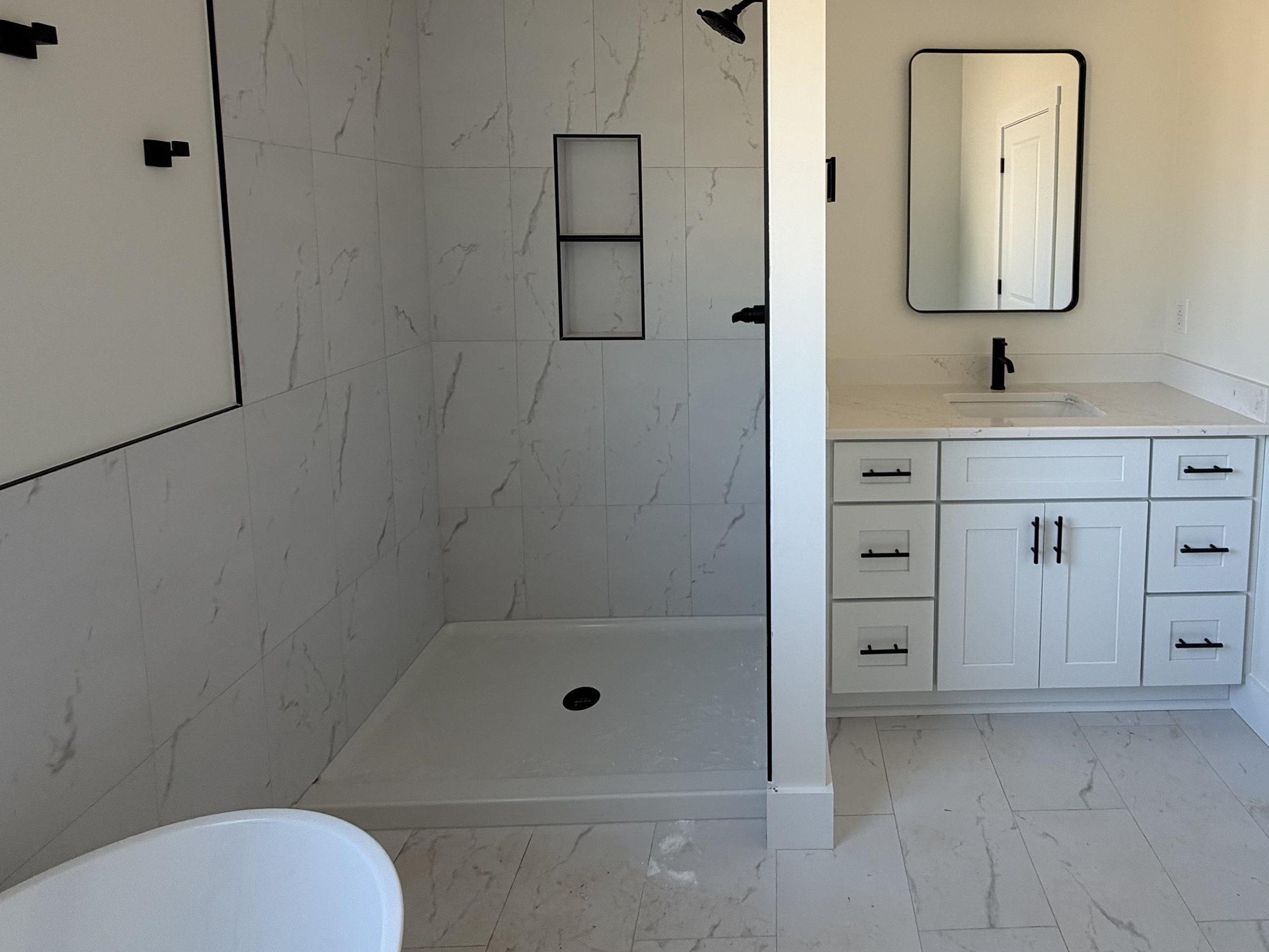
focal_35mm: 20
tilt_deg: -5.1
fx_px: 733
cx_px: 799
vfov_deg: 63.6
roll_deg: +0.5
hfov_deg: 80.1
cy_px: 287
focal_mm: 2.22
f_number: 2.2
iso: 125
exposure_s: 1/121
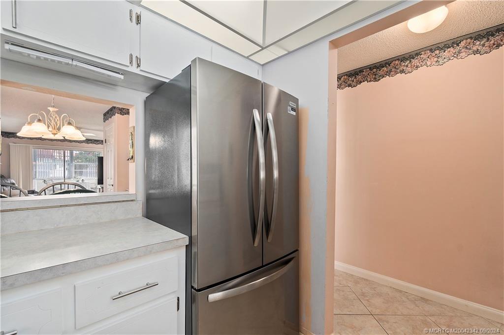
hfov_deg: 100.4
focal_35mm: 15
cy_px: 168
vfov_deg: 77.3
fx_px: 210
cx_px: 252
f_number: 8
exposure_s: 1/6
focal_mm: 10
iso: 250
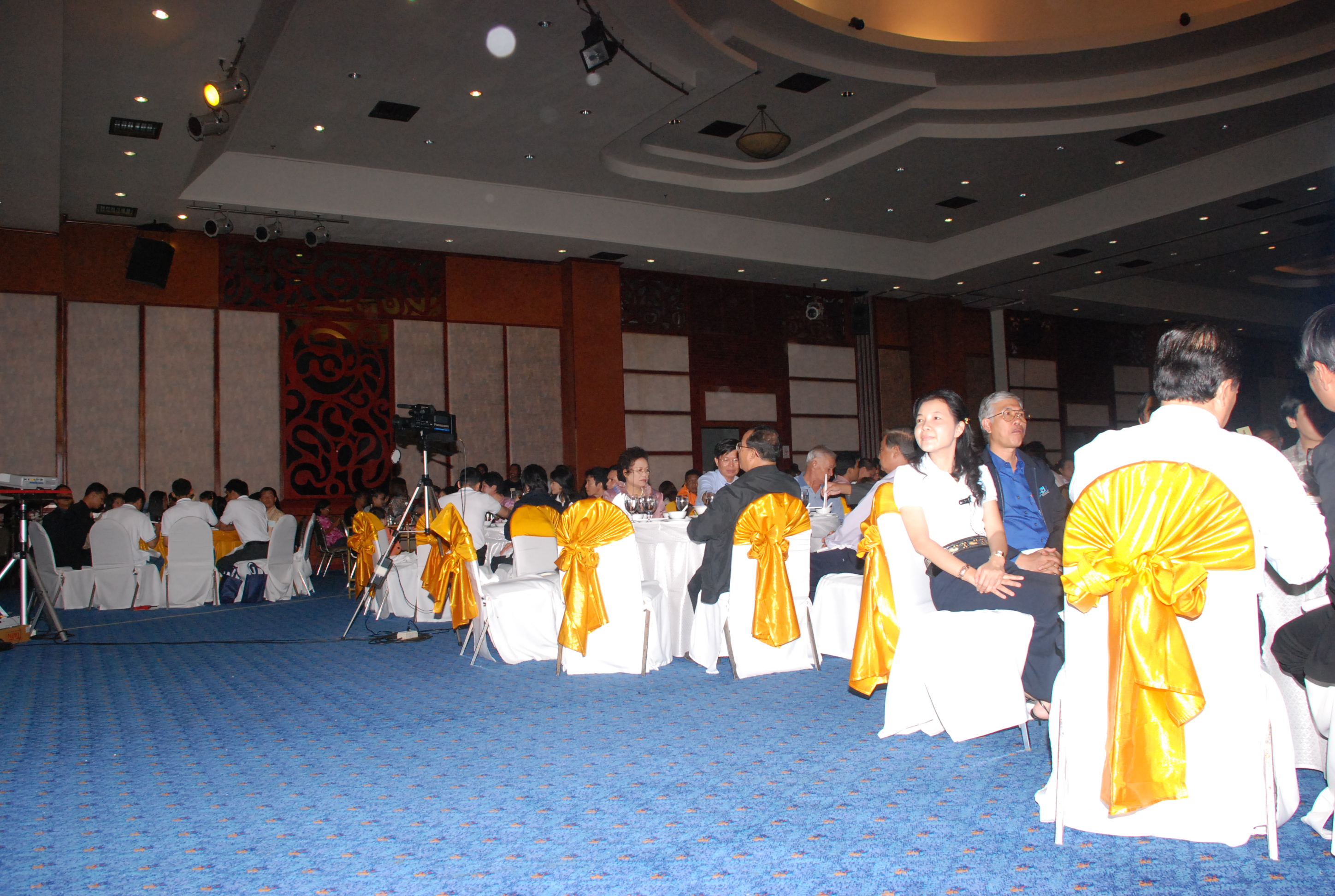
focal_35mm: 27
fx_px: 1003
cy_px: 448
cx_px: 668
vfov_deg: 48.1
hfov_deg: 67.3
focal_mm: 18
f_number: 5.6
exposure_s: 1/200
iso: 1000
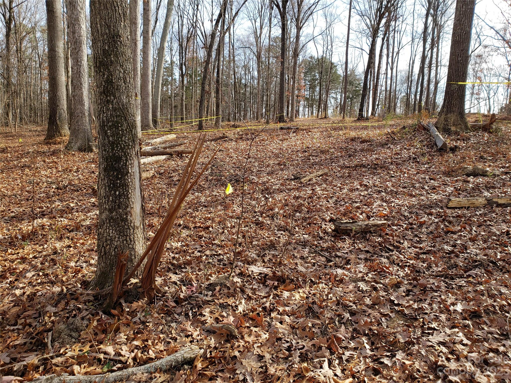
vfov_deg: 53.1
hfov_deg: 67.3
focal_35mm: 26
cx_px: 256
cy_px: 192
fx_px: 384
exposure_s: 1/435
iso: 50
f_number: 2.4
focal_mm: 4.3
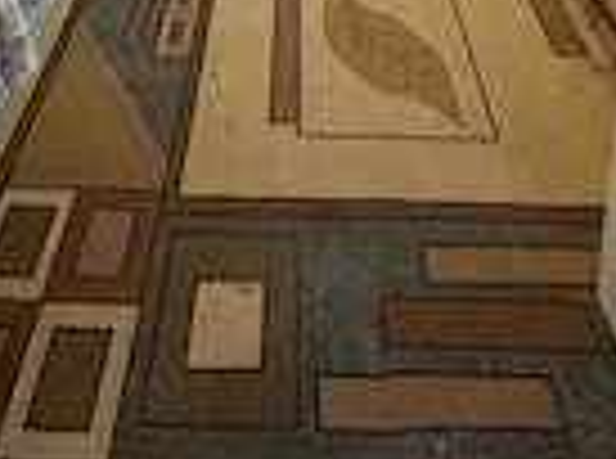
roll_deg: -0.7
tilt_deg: -14.1
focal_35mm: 41
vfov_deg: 24.2
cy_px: -288
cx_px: 288
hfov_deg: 45.9
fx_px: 728
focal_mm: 2.22
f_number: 2.2
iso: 500
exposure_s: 1/50
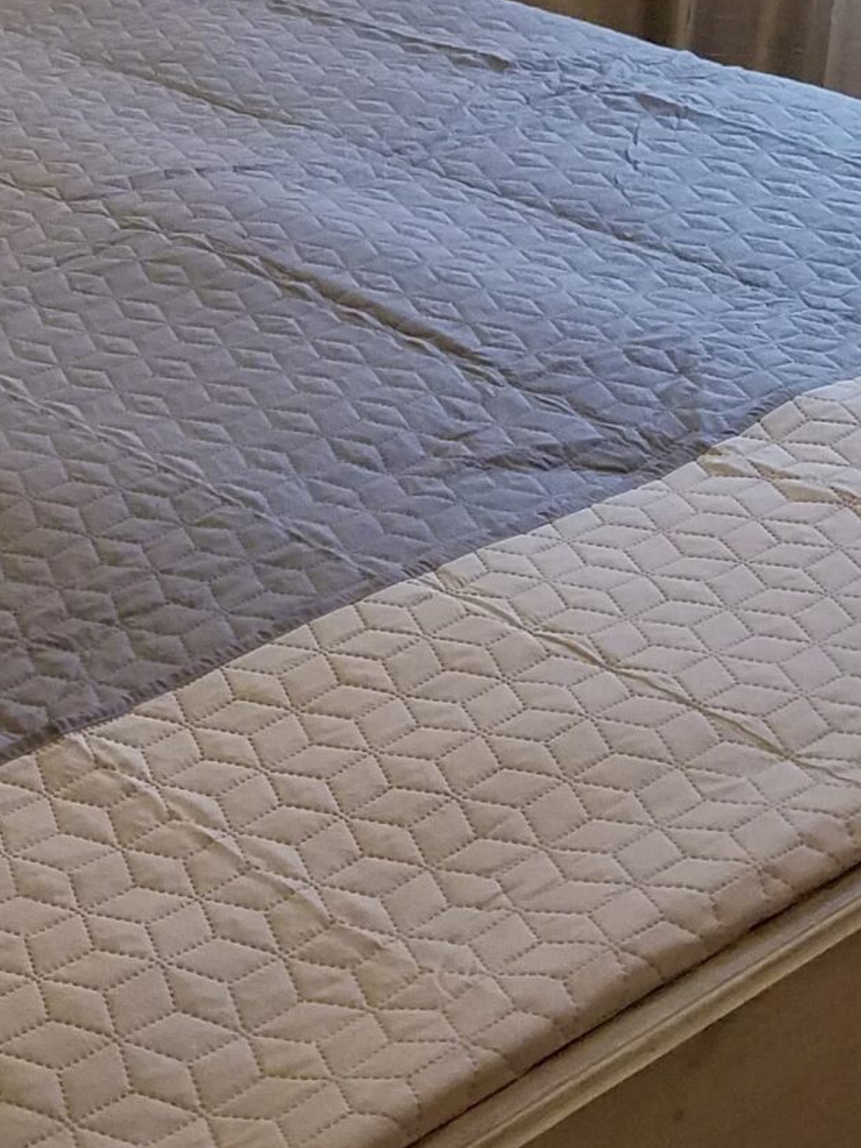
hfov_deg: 17.3
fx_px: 2621
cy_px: -169
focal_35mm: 79
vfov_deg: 23.0
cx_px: -326
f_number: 1.7
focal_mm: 4.2
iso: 250
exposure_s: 1/25
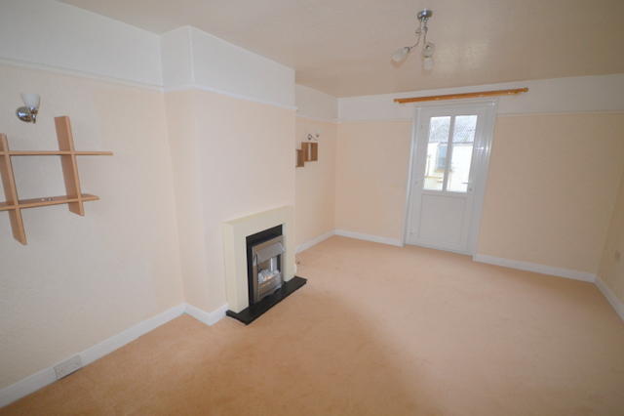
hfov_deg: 100.4
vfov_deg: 77.3
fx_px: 260
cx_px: 312
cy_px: 208
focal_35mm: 15
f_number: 4
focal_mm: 10
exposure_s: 1/60
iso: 500
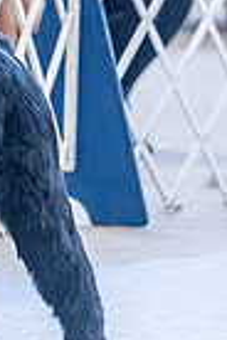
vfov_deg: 4.0
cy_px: -101
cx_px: -141
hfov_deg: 2.6
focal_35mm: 519
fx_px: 4908
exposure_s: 1/320
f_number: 3.5
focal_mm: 159
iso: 6400
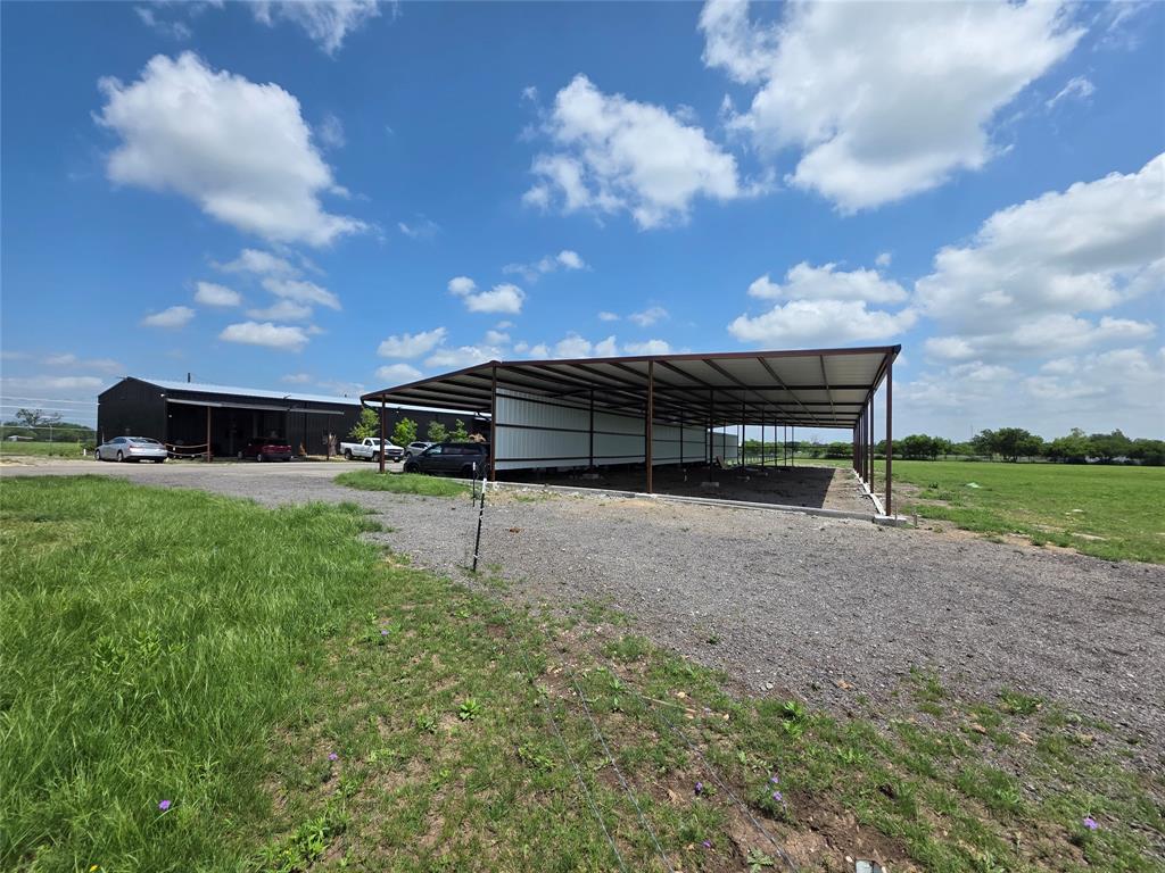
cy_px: 436
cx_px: 582
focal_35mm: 13
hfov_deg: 106.2
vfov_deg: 89.9
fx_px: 438
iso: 40
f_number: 1.9
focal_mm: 2.2
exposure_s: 1/3589
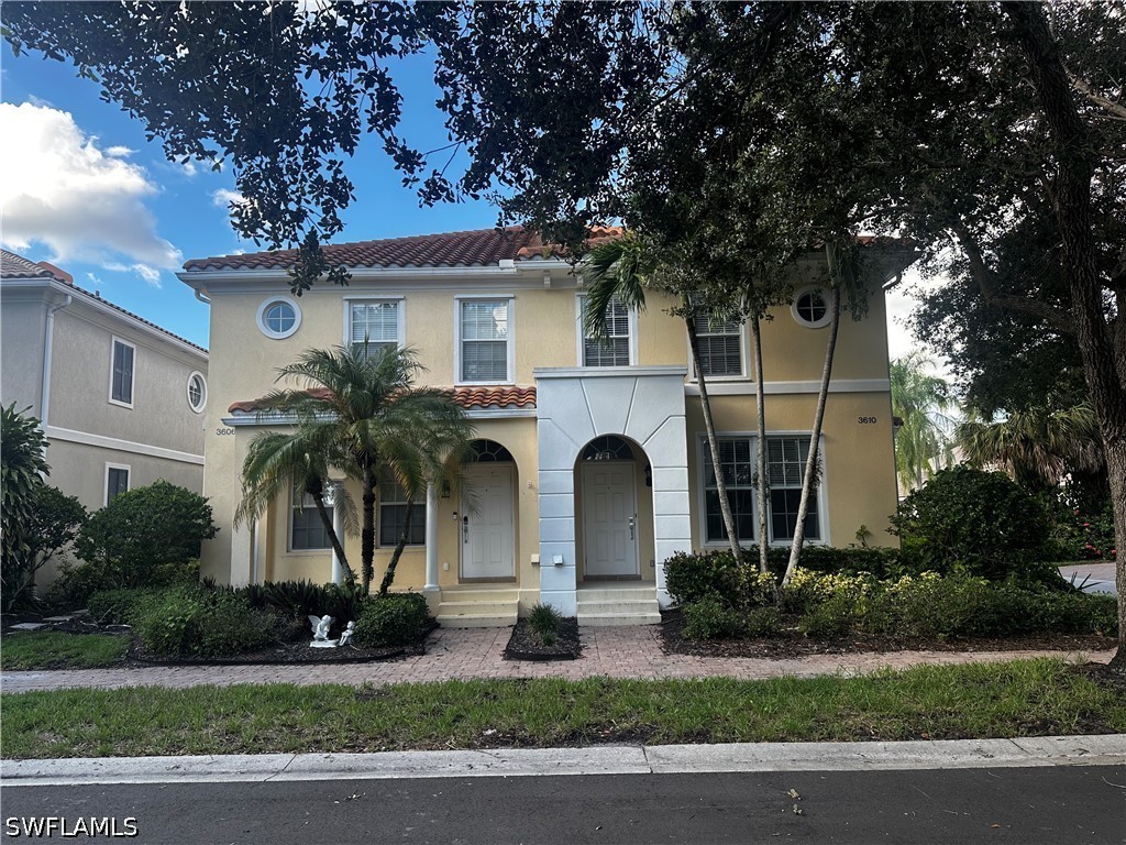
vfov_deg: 56.8
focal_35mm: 24
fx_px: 781
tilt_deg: +7.4
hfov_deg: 71.6
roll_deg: +0.9
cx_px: 563
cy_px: 422
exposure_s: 1/594
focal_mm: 6.86
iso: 80
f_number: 1.78
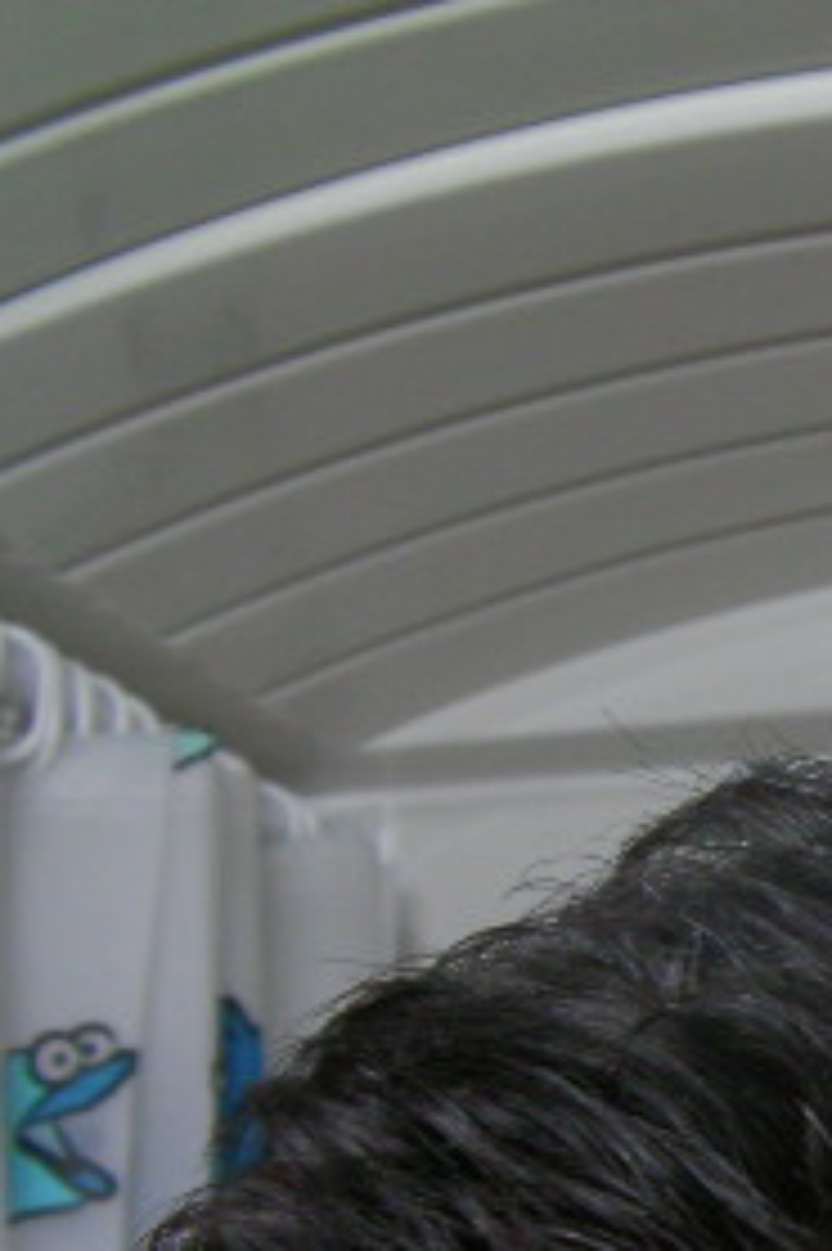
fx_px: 3158
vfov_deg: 22.0
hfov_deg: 14.0
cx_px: 1286
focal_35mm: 91
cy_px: 1044
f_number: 3.5
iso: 167
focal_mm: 6.8
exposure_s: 1/30
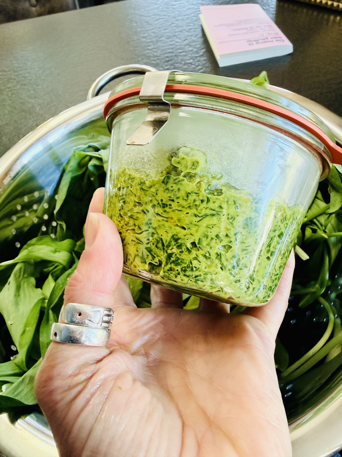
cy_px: 228
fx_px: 316
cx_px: 171
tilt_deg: -48.7
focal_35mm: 24
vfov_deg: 71.6
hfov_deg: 56.8
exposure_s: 1/121
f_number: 2.2
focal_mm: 2.22
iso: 320
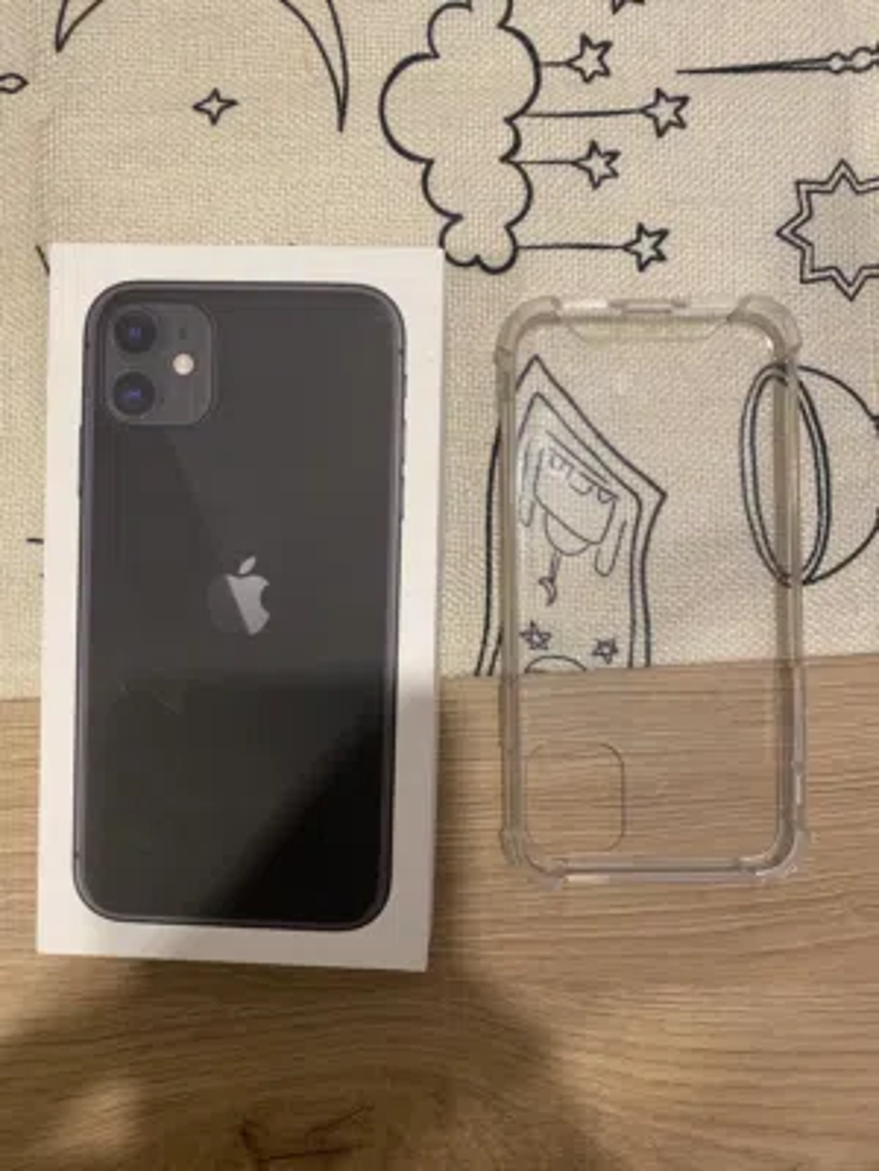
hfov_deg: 53.1
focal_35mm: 26
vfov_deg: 67.3
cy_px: 586
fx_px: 880
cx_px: 440
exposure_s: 1/60
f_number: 1.8
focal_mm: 4.25
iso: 200
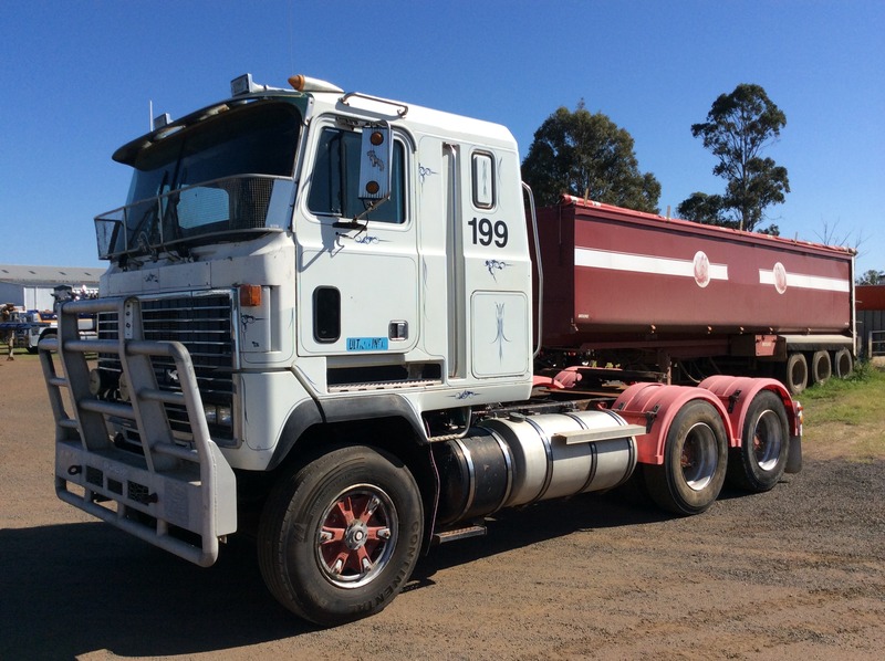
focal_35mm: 33
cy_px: 330
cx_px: 442
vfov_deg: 42.9
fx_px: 843
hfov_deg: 55.4
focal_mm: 3.3
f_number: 2.4
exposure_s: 1/1789
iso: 32
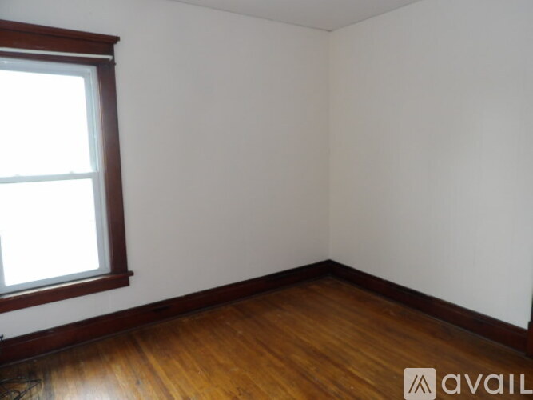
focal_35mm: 24
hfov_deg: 71.6
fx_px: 369
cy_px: 200
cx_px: 266
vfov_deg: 56.8
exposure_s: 1/33
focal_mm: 4.3
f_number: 3.2
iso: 200
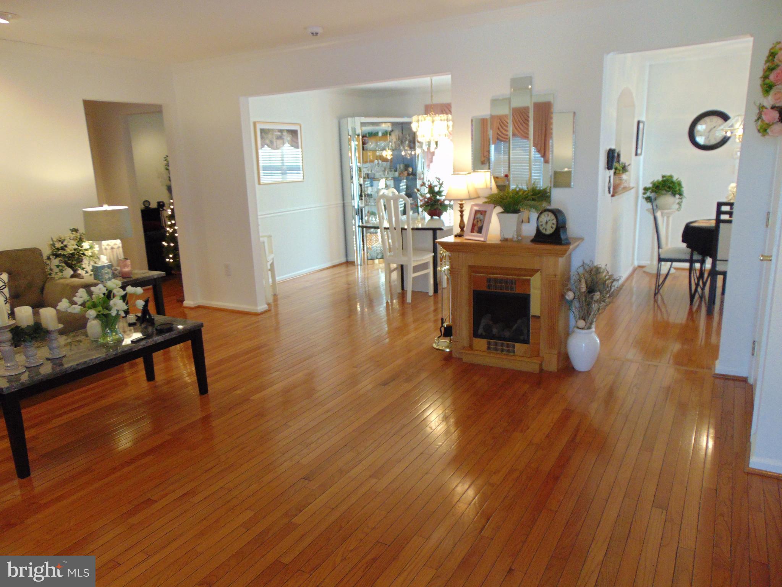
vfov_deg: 54.9
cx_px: 391
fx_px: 565
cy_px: 294
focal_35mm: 25
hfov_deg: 69.4
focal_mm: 4.5
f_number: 3
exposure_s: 1/30
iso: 250
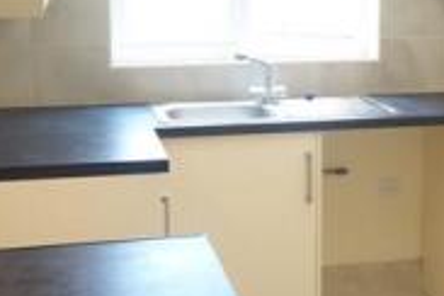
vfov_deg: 18.6
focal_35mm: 73
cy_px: 74
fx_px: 900
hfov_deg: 27.5
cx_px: 296
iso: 2500
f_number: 6.3
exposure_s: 1/30
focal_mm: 10.4
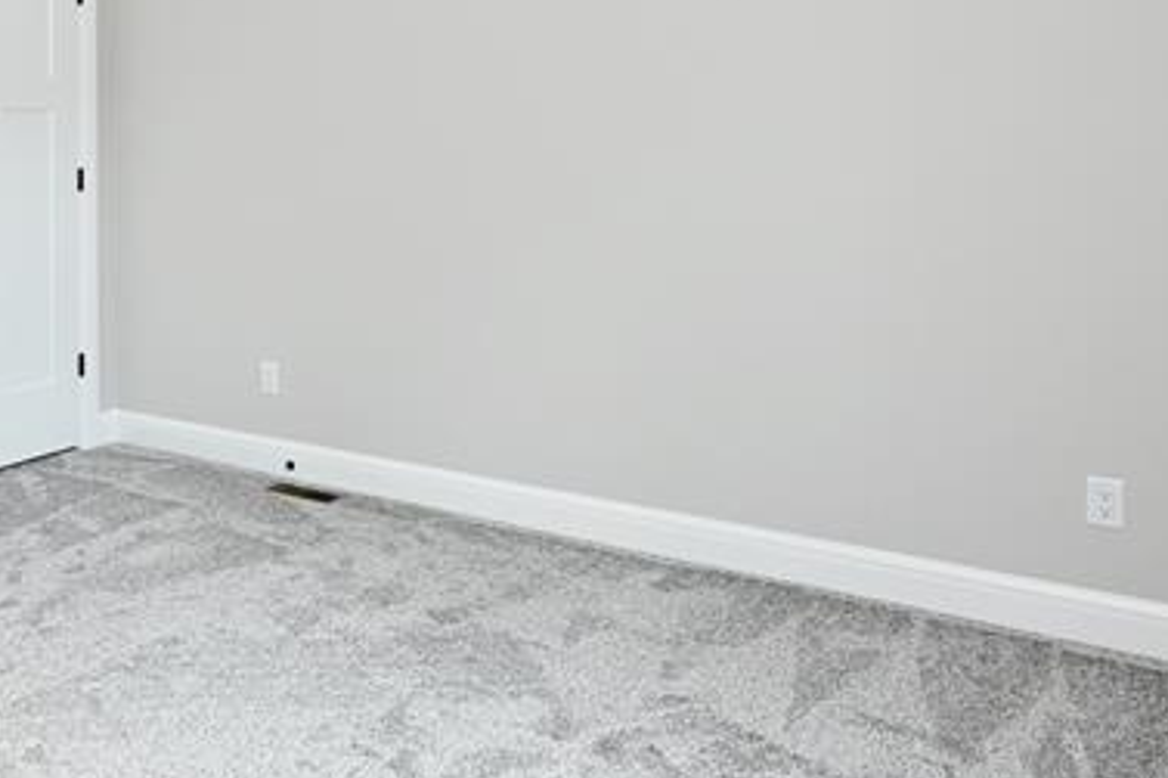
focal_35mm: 38
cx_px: 195
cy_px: 139
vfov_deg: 33.8
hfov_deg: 47.3
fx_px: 1232
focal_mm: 14
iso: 720
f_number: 10
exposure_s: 1/60
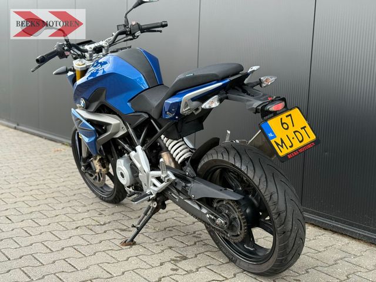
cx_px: 188
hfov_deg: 39.7
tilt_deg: -7.0
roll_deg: -1.7
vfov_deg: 30.3
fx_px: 521
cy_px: 141
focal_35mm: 48
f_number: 1.78
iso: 125
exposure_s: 1/242
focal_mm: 6.76
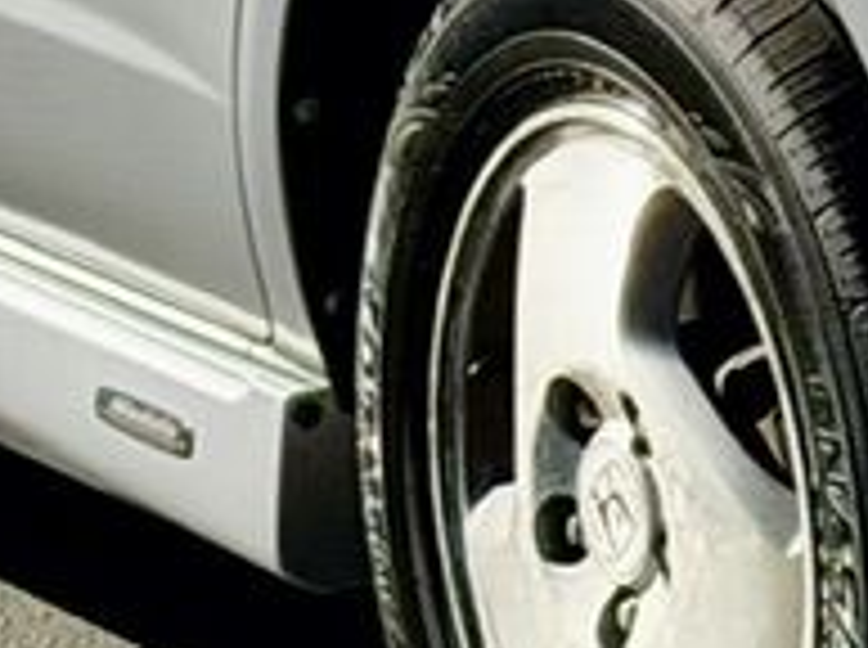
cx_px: 1183
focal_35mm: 319
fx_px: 7984
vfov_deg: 4.6
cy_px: -621
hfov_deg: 6.2
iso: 80
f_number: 1.78
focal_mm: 6.76
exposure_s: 1/4587
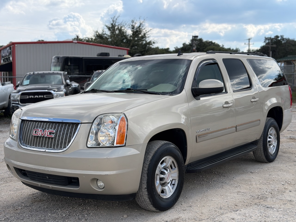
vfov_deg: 30.3
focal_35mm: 48
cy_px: 111
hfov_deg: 39.7
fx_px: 410
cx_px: 148
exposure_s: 1/4098
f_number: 1.78
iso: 64
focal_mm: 6.76
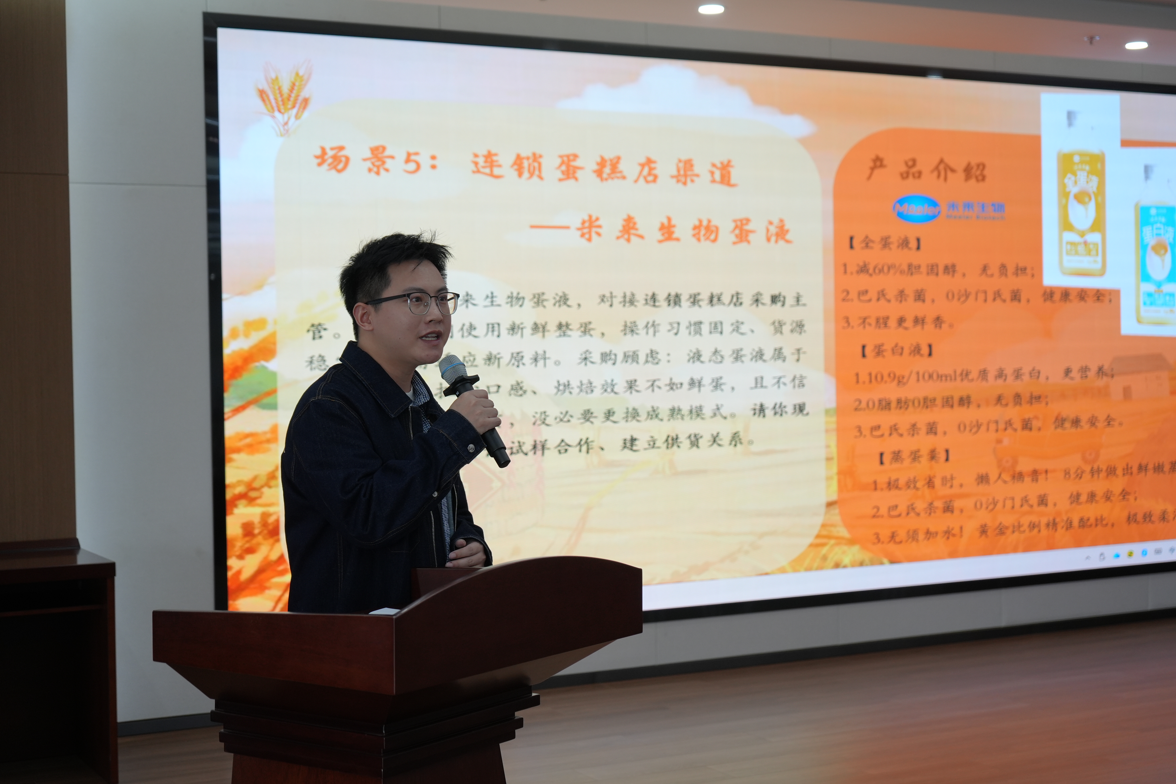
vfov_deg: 26.0
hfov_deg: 38.2
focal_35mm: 52
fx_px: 1699
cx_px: 588
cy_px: 392
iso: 640
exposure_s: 1/160
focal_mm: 52
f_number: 5
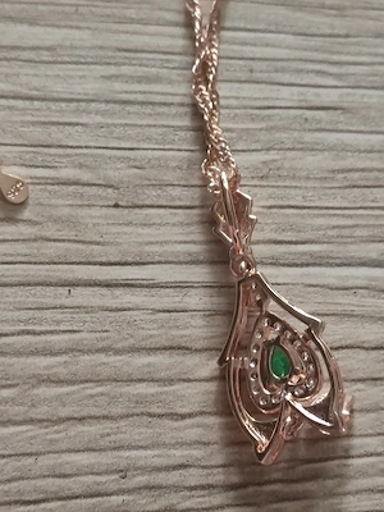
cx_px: 192
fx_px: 355
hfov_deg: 56.8
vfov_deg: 71.6
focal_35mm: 24
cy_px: 256
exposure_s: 1/17
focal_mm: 5.89
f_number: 1.89
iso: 2405
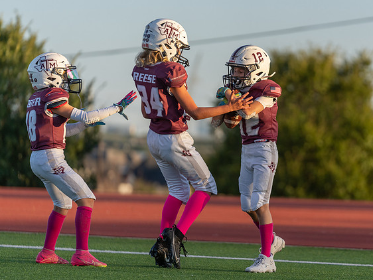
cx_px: 250
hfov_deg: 7.7
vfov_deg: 5.8
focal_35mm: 258
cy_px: 141
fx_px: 2781
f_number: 2.8
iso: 250
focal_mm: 200
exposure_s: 1/2000
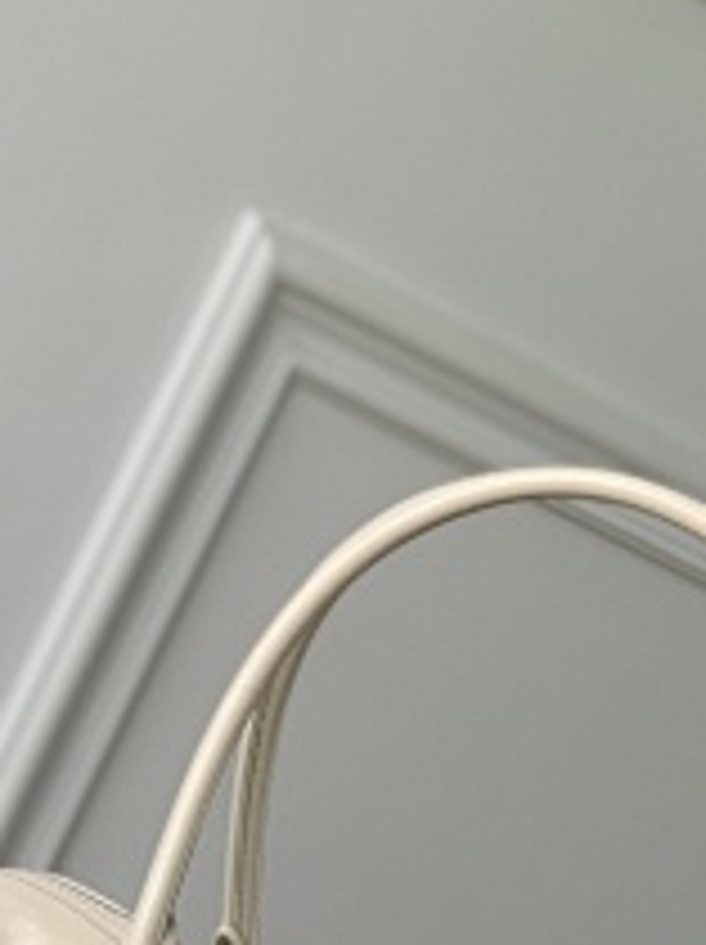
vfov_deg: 15.7
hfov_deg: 11.9
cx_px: 353
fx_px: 3379
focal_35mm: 124
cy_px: 900
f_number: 2.4
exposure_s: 1/122
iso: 80
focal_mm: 6
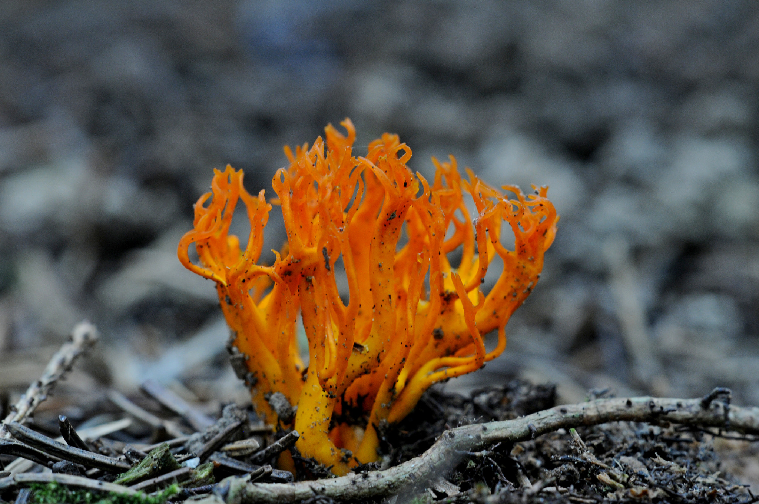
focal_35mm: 278
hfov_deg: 7.4
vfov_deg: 4.9
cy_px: 252
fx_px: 5843
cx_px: 380
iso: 500
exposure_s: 1/8
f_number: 8
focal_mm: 185
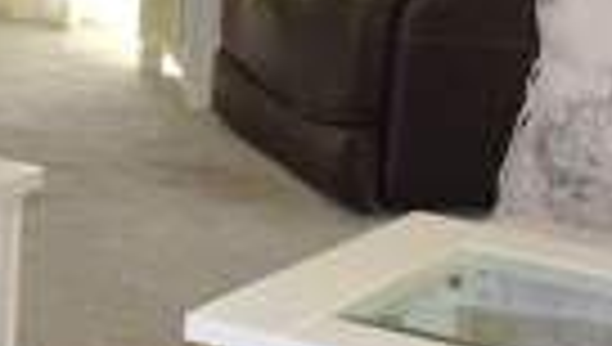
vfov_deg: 7.2
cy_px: -258
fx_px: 2698
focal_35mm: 166
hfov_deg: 12.4
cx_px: -238
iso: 500
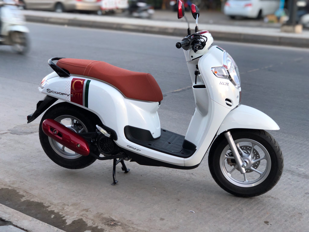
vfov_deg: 25.7
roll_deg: -2.2
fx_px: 509
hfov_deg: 33.8
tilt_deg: -14.6
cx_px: 154
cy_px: 116
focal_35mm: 57
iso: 64
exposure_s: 1/30
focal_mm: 6.6
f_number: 2.8
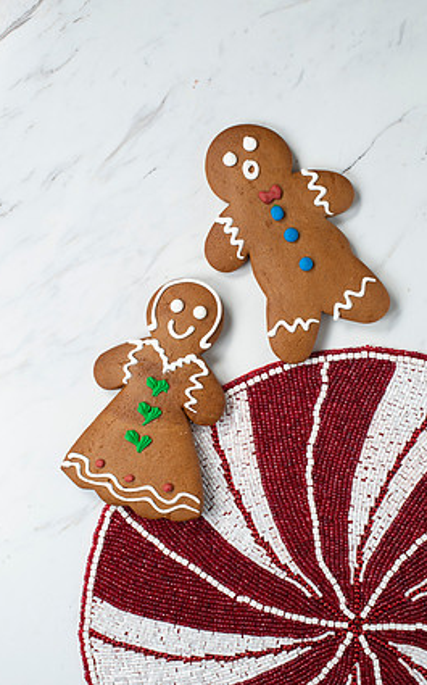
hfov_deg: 23.9
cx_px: 205
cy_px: 324
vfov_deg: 37.5
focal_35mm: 54
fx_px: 1007
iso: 200
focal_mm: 50
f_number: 7.1
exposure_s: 1/200
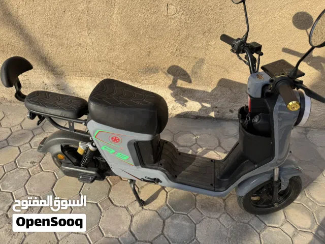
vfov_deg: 56.8
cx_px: 162
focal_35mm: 24
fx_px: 225
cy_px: 122
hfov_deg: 71.6
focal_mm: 6.76
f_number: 1.78
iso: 80
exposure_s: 1/1597
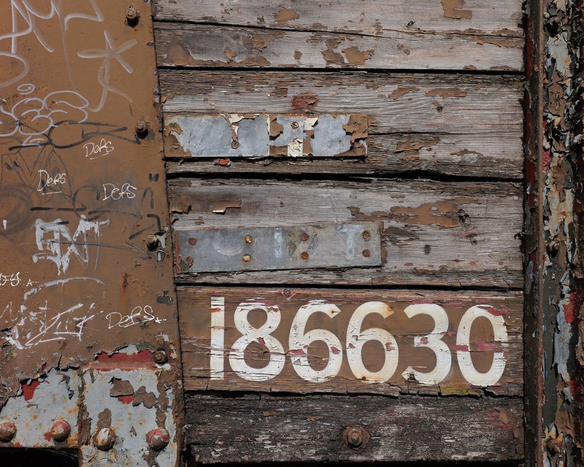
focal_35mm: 26
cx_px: 314
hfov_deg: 65.9
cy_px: 233
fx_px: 449
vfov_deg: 54.9
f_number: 8
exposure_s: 1/640
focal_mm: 23
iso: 200
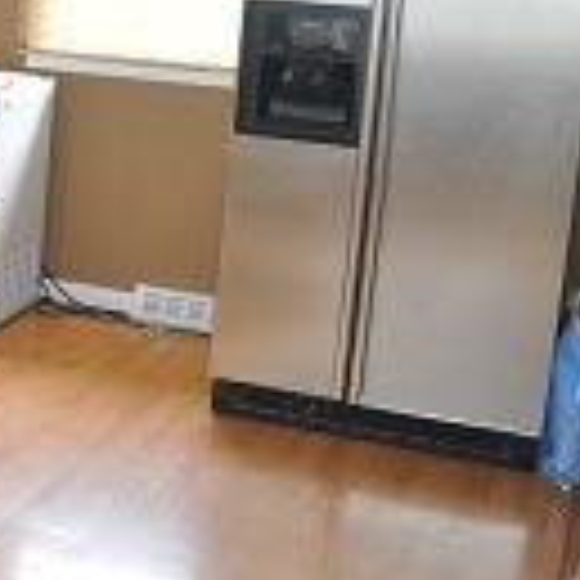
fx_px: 1441
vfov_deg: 22.5
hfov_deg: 20.7
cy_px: 115
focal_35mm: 76
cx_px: -182
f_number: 4
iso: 450
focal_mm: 18
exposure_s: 1/60
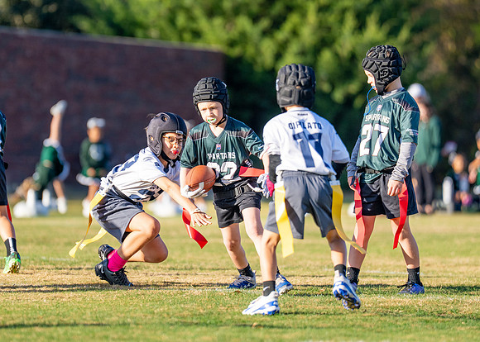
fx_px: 4515
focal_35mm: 331
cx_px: 199
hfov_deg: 6.1
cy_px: 174
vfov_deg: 4.3
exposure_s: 1/2500
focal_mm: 200
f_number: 2.8
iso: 200
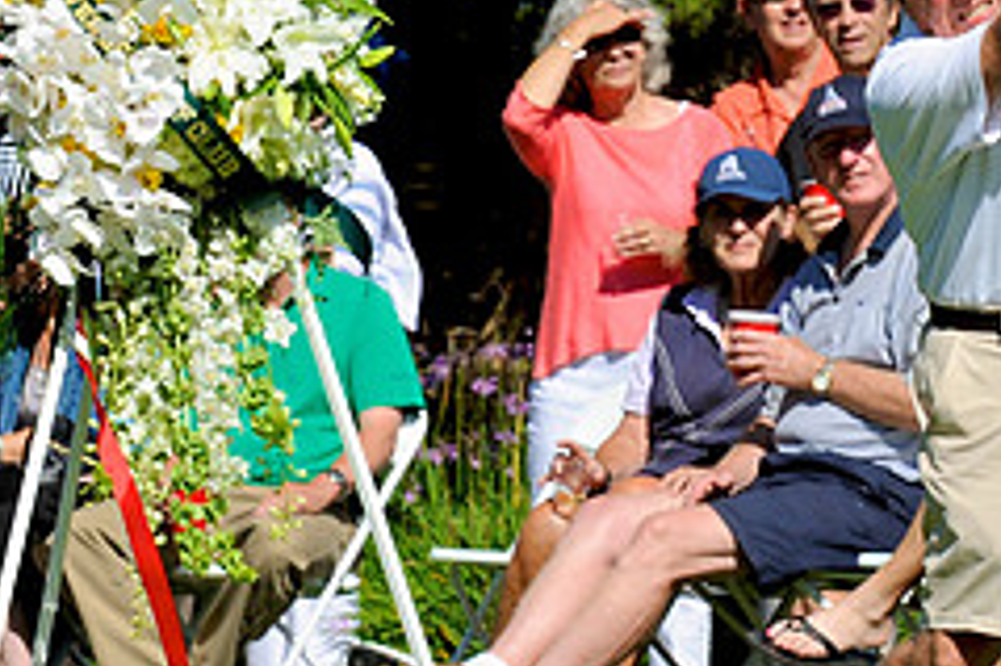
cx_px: 553
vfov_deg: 2.8
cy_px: 214
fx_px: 13476
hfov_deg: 4.3
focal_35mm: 485
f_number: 11
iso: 200
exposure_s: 1/320
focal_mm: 200
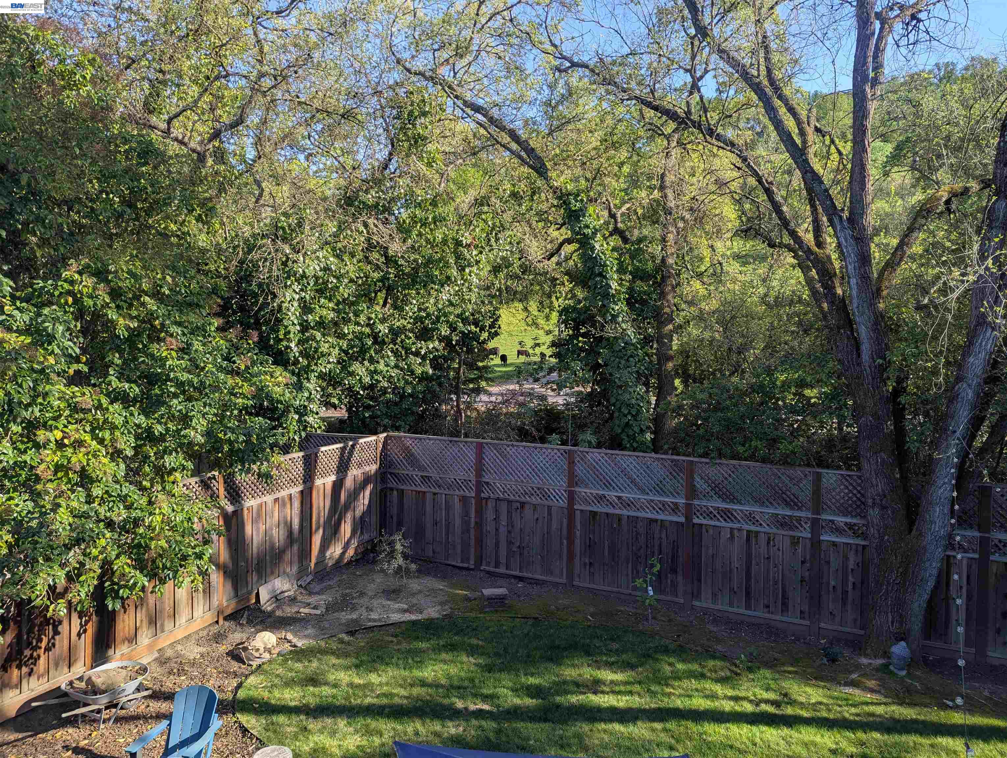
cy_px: 379
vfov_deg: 56.9
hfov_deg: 71.5
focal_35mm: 24
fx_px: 699
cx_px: 504
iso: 40
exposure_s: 1/488
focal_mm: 6.81
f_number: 1.85
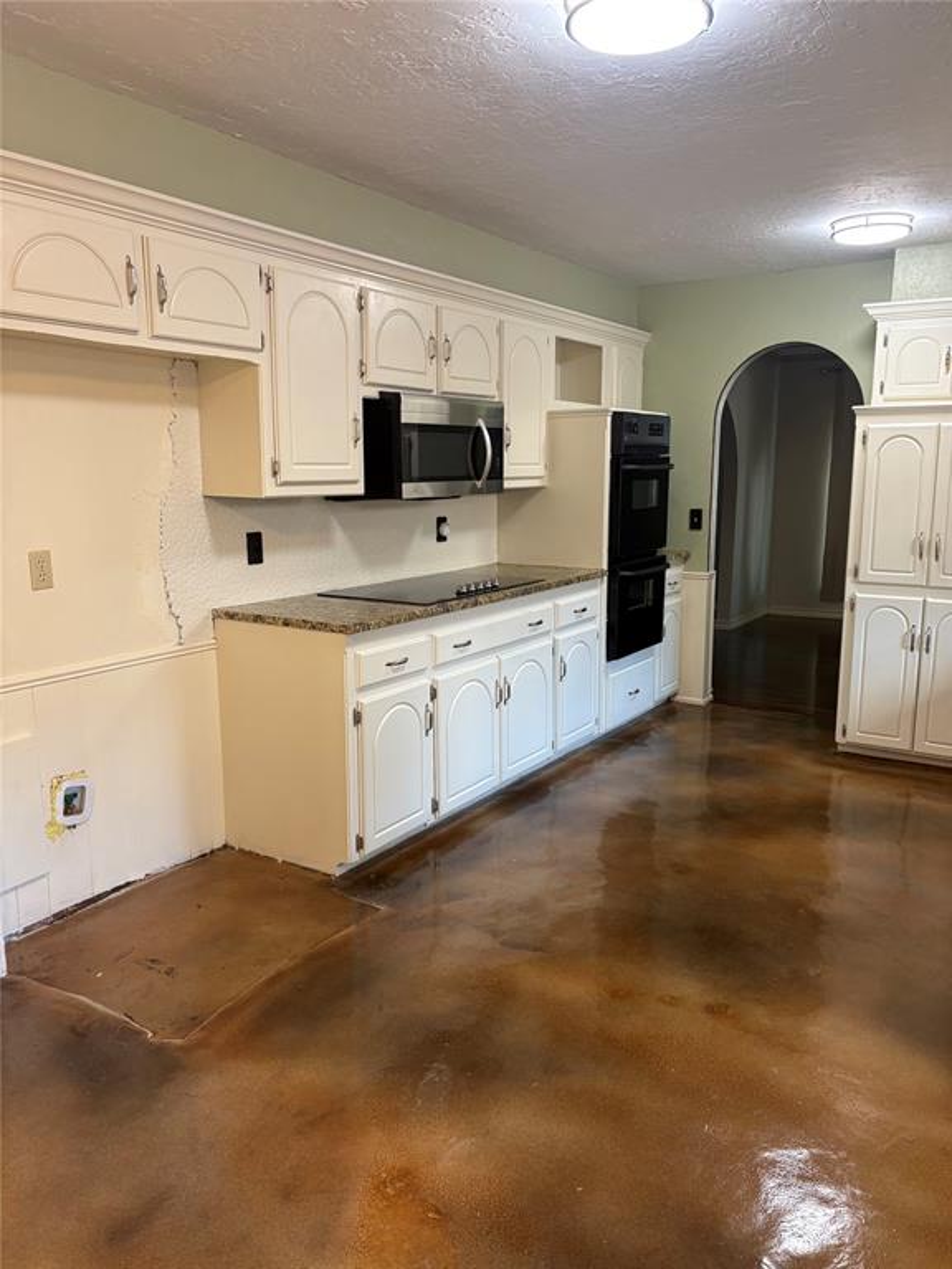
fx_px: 953
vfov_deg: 67.3
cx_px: 476
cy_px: 634
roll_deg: +0.9
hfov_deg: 53.1
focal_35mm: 26
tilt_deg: -9.3
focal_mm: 5.96
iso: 125
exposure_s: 1/60
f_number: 1.6
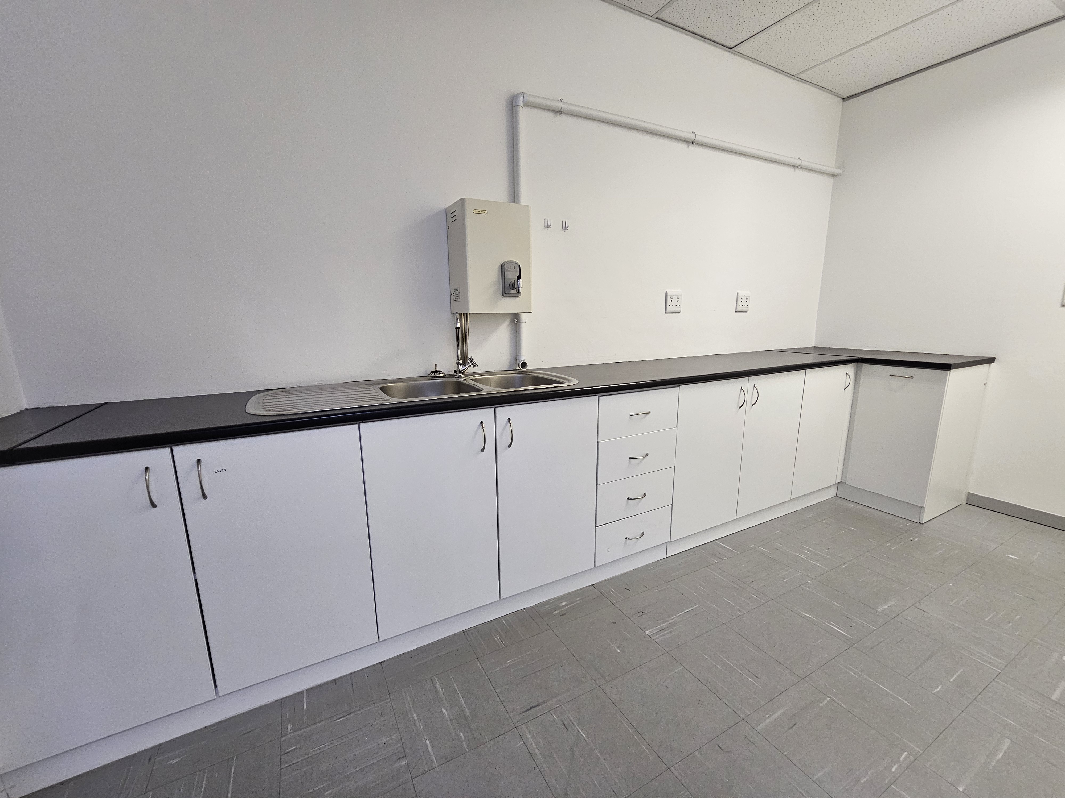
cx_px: 532
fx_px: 400
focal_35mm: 13
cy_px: 399
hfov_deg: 106.2
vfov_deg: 89.9
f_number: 2.2
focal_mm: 2.2
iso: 250
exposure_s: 1/70.8
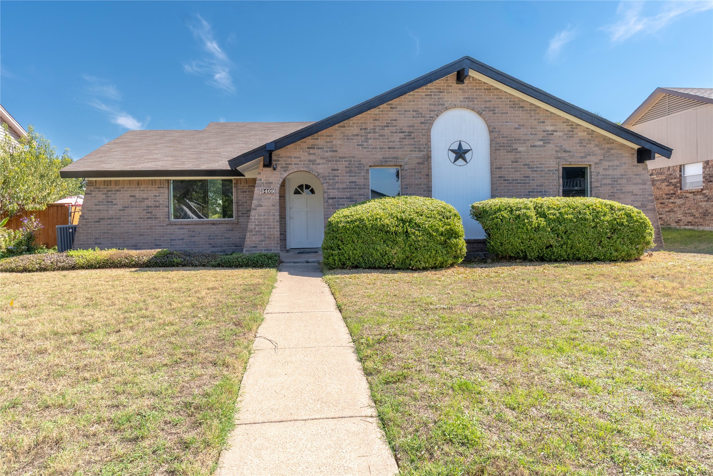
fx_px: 446
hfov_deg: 77.3
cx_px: 356
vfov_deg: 56.1
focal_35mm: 22
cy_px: 238
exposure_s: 1/800
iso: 100
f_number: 10
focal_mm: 15
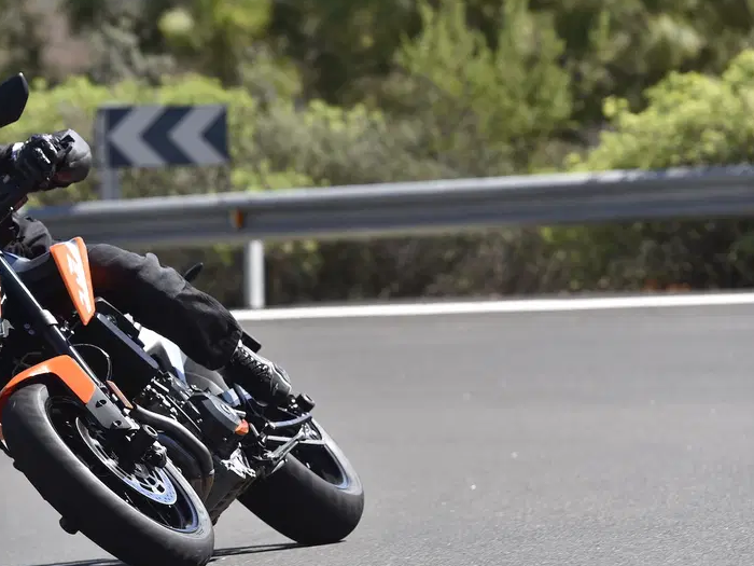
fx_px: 5750
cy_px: 349
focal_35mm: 264
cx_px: 192
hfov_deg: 7.5
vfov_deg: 5.6
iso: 100
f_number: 5
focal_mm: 160
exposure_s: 1/500
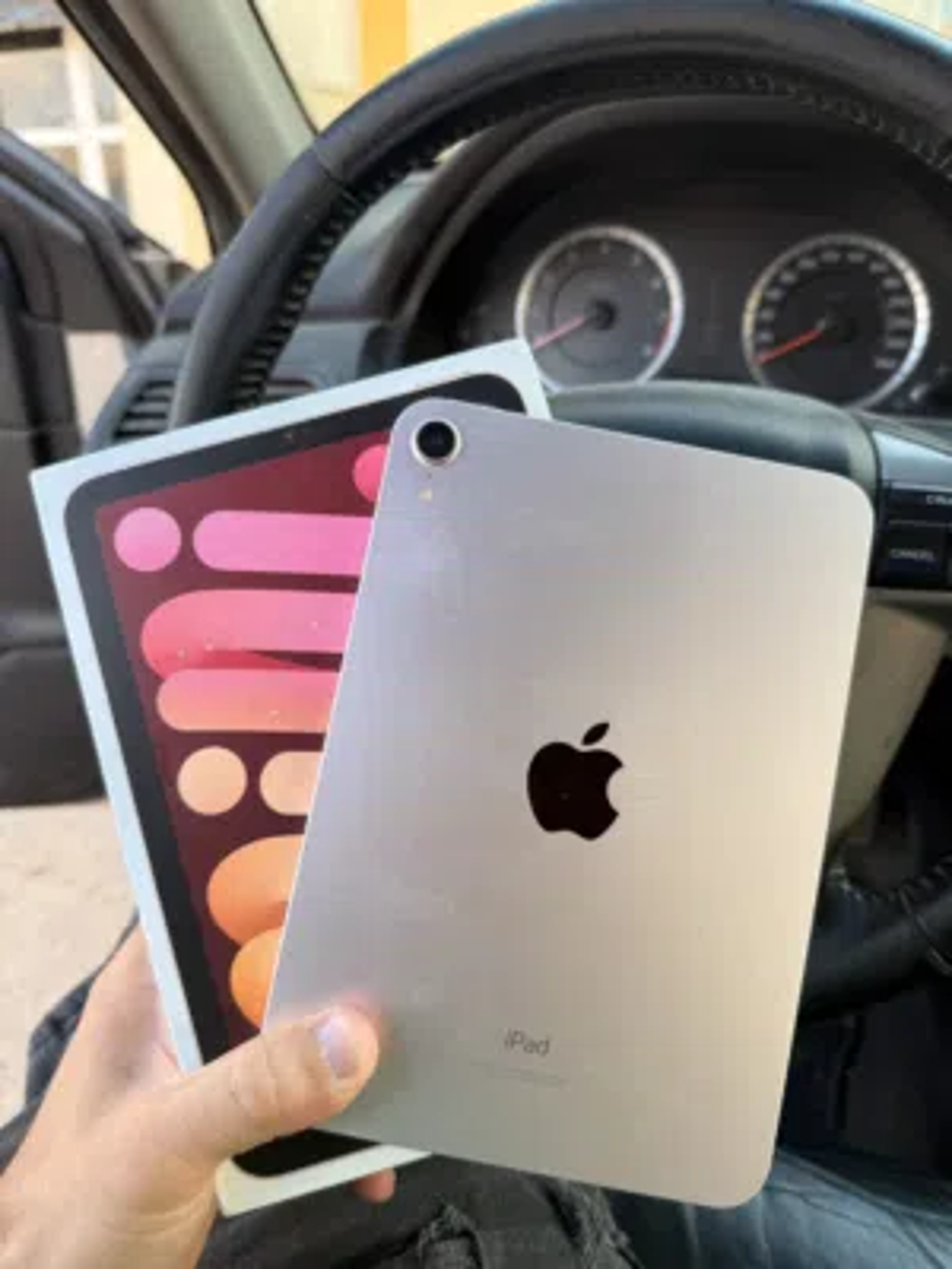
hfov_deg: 56.8
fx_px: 880
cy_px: 634
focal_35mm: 24
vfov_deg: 71.6
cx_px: 476
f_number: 1.78
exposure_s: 1/180
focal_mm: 6.76
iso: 64
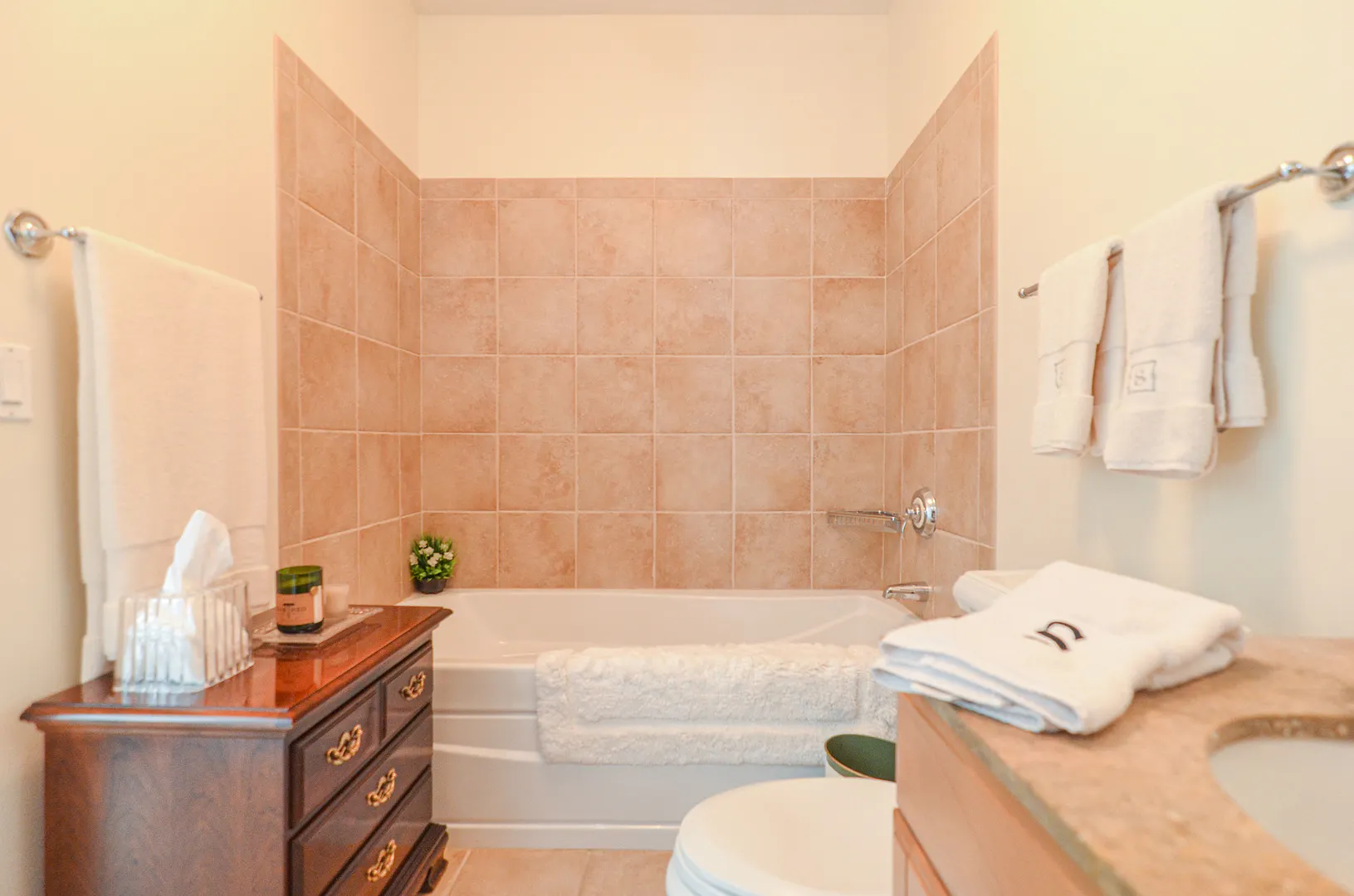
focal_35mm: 16
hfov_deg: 95.1
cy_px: 448
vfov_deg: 71.8
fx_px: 619
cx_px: 677
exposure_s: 1/40
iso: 800
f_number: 3.2
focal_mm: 11
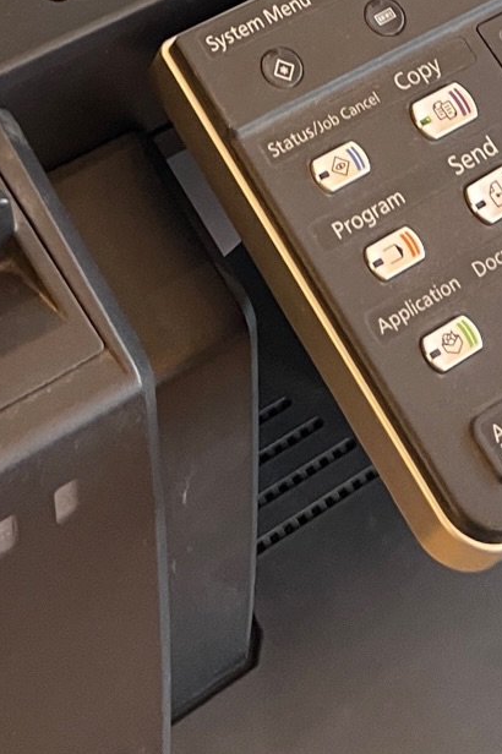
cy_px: -398
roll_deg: -5.2
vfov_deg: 19.5
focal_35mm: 90
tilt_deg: -38.0
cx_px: 255
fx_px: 1884
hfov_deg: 15.2
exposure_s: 1/50
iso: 250
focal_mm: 5.1
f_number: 1.6
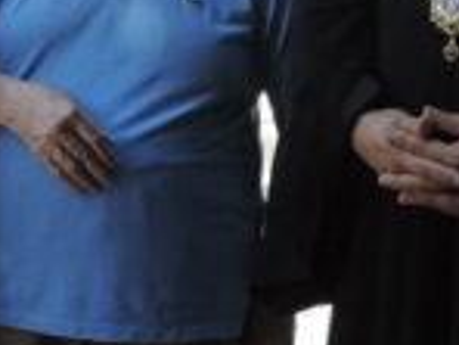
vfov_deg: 7.1
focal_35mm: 208
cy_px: 78
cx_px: -31
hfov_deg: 9.4
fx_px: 2758
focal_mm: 5.3
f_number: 3.1
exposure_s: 1/320
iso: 80
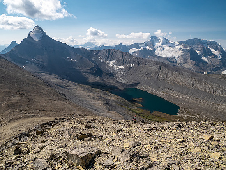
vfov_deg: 56.8
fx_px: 157
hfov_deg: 71.6
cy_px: 85
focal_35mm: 24
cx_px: 113
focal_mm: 12
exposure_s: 1/250
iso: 200
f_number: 8
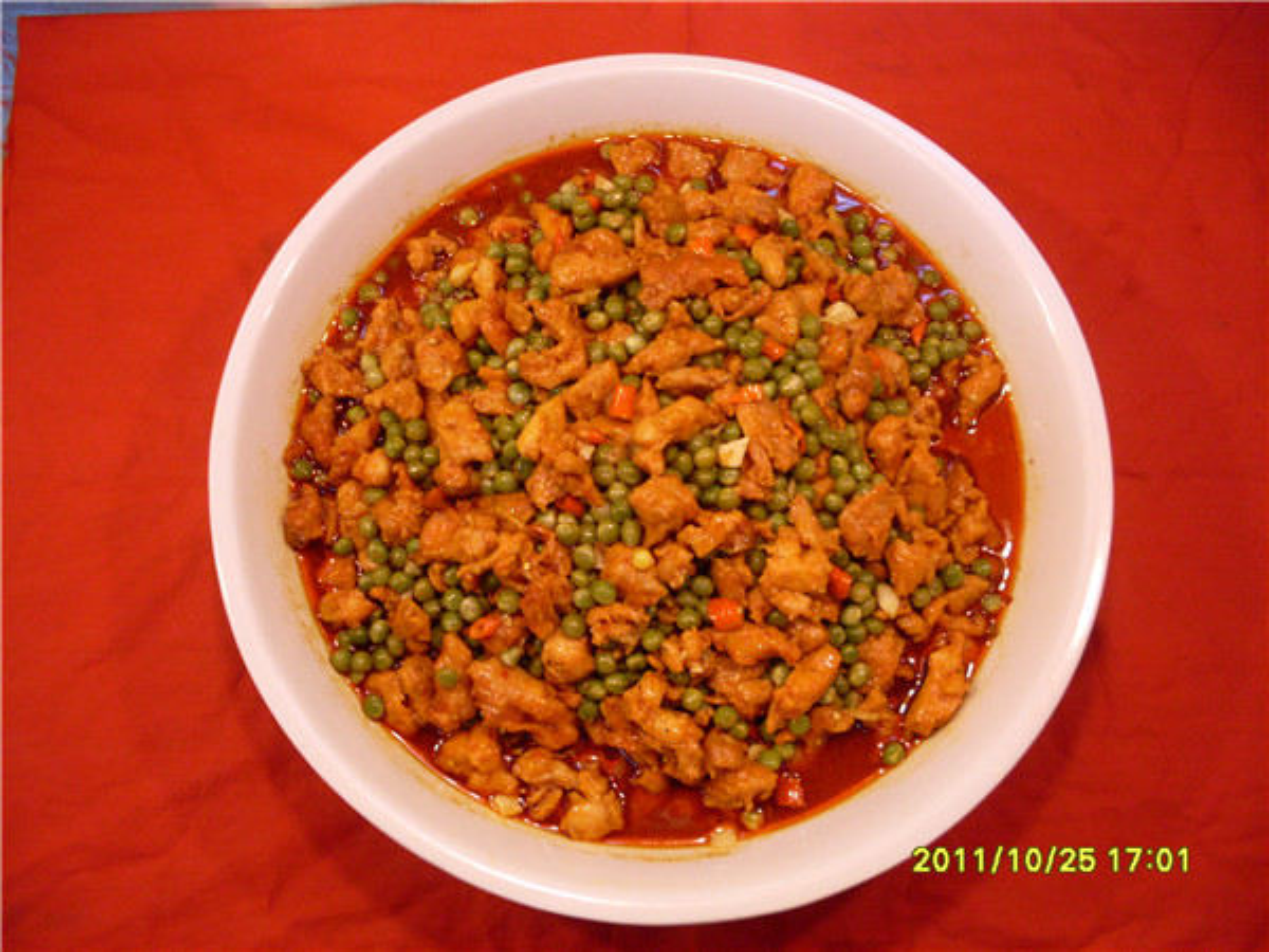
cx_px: 634
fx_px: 1393
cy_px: 476
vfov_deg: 37.7
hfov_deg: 49.0
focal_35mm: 38
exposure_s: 1/30
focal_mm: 6.3
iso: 200
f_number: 2.8
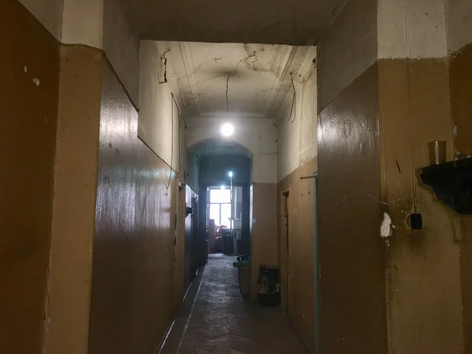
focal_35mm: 29
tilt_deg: +6.0
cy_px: 177
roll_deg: +0.0
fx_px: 395
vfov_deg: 48.2
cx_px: 236
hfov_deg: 61.7
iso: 64
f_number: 2.2
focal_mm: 4.15
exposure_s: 1/20
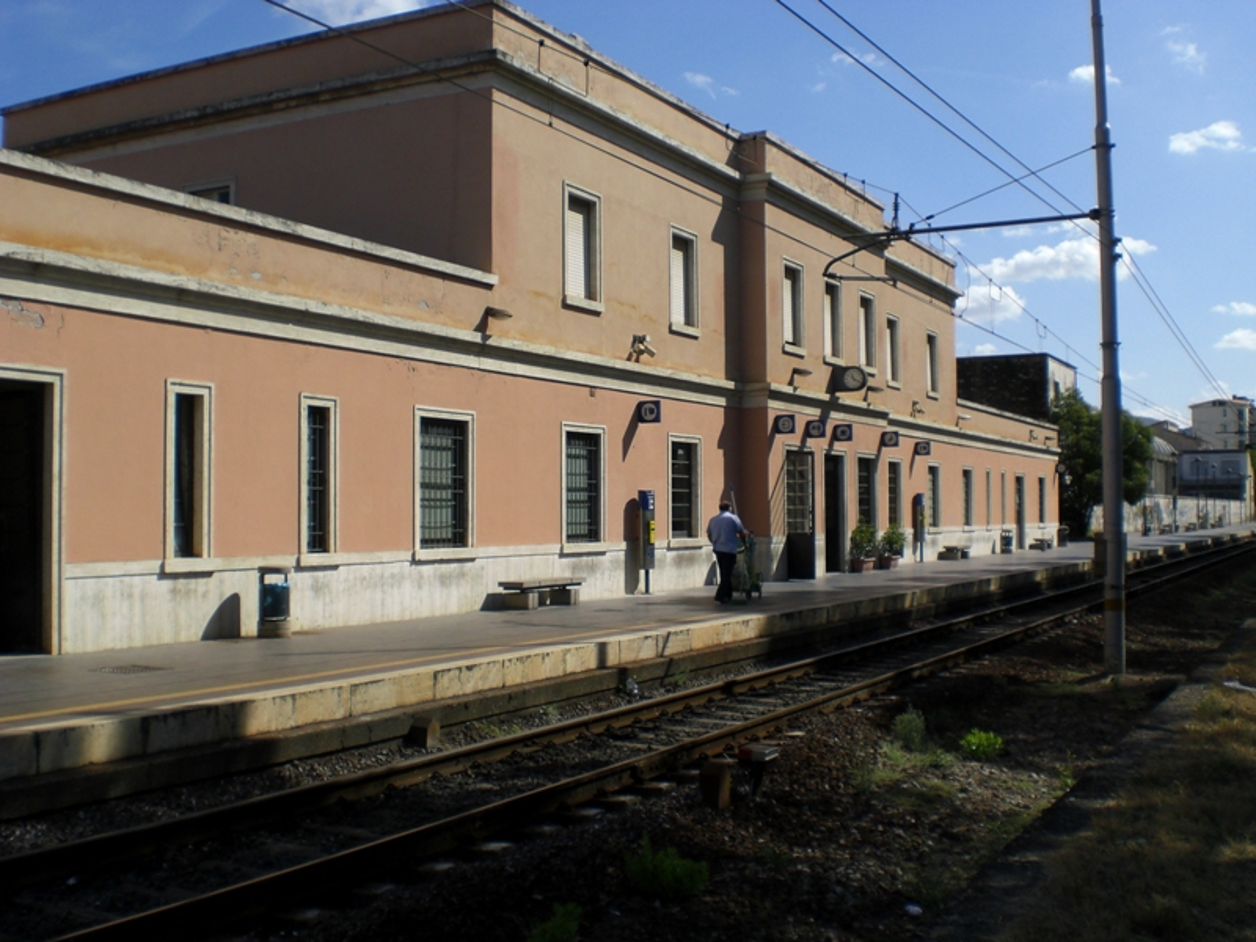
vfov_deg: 37.7
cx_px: 628
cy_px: 471
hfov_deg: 49.0
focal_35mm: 38
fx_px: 1379
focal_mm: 6.3
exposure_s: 1/640
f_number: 4.4
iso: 50
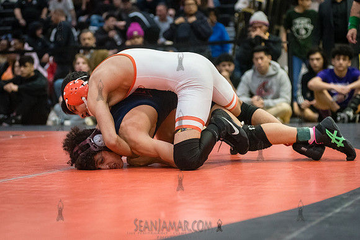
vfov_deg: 15.5
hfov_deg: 23.0
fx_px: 885
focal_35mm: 88
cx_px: 169
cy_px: 121
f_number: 3.2
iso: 8000
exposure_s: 1/500
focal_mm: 80
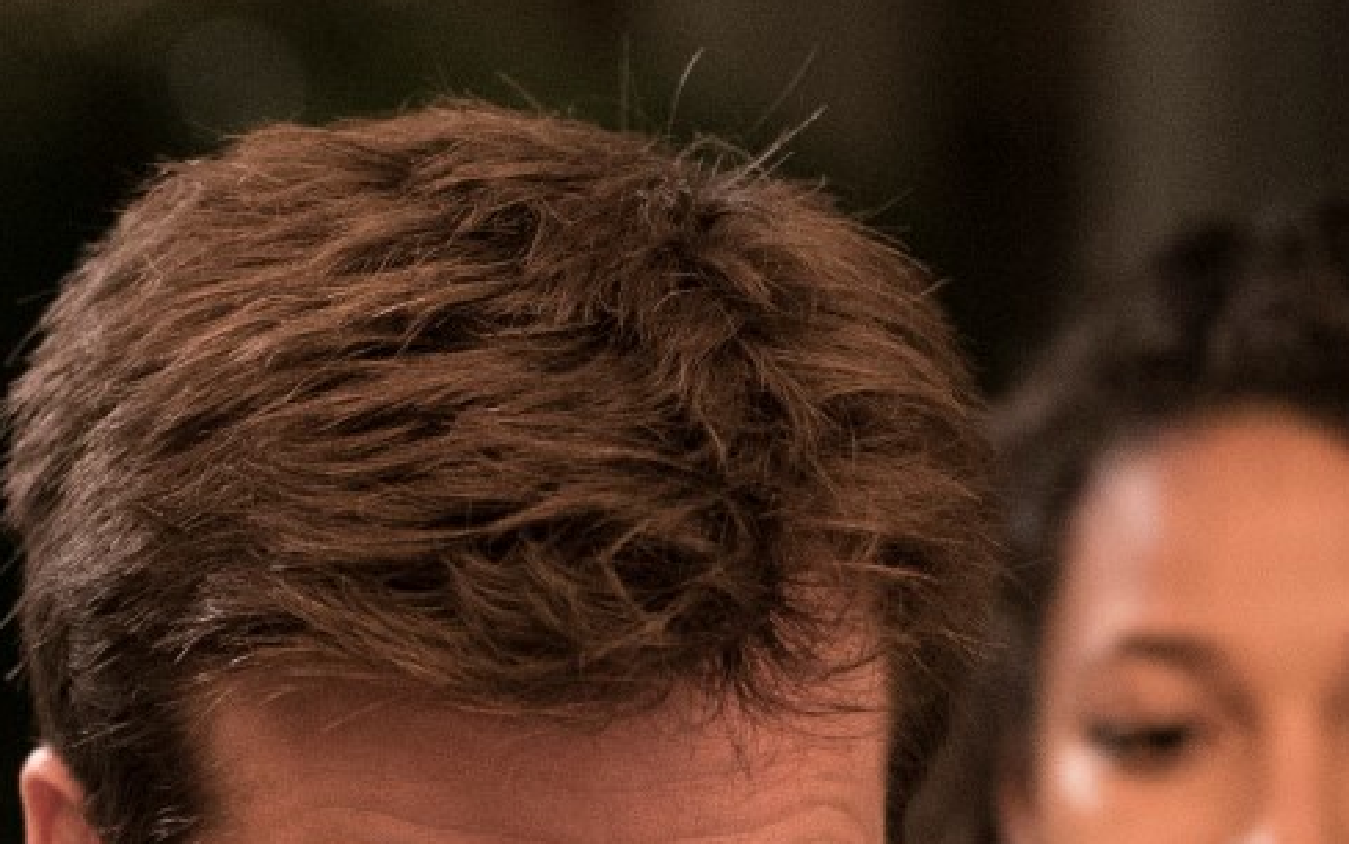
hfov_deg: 6.8
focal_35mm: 307
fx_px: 11291
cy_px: 1240
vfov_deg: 4.3
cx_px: -270
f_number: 2.8
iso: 6400
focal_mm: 92
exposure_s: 1/100
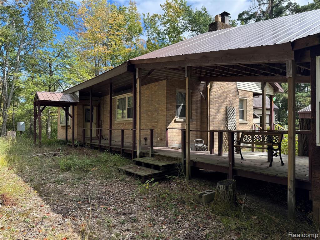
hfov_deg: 71.6
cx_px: 160
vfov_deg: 56.8
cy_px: 120
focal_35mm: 24
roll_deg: -0.1
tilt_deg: +1.5
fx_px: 222
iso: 80
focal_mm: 6.76
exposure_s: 1/1059
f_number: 1.78
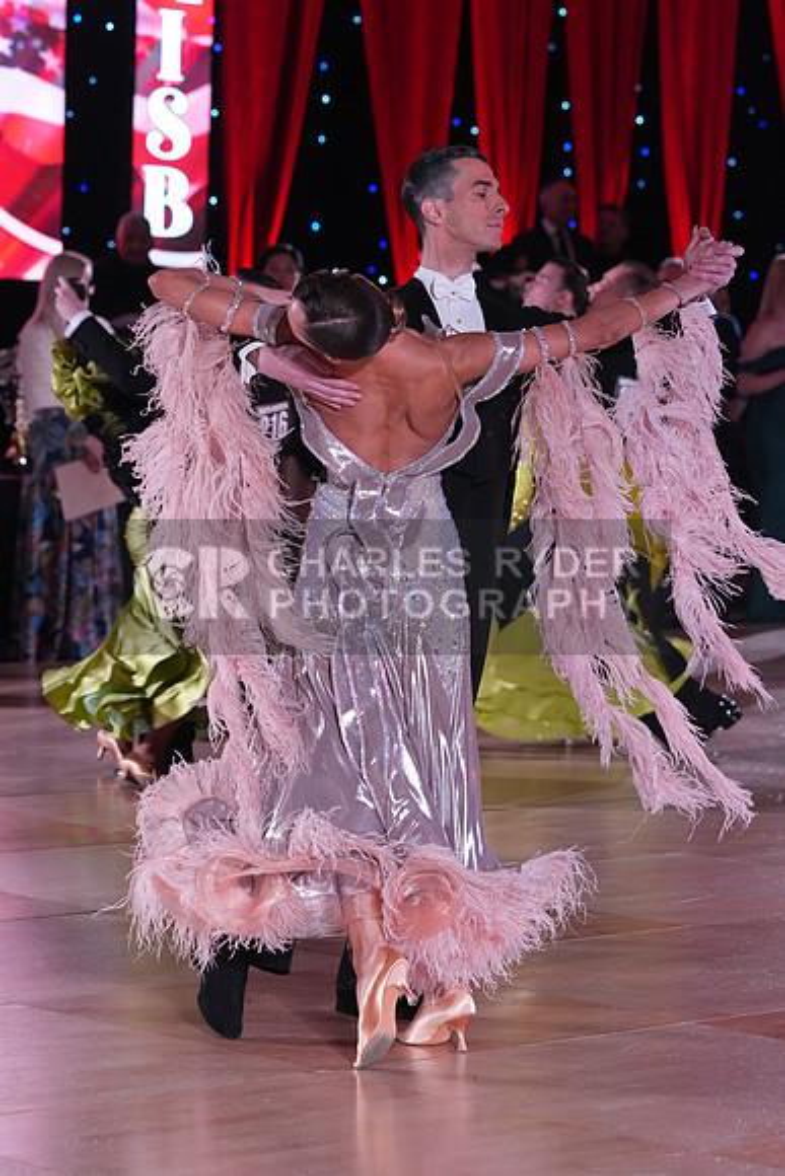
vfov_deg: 15.9
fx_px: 4217
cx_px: 392
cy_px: 588
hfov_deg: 10.6
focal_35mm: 129
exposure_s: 1/250
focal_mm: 129
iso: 3200
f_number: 5
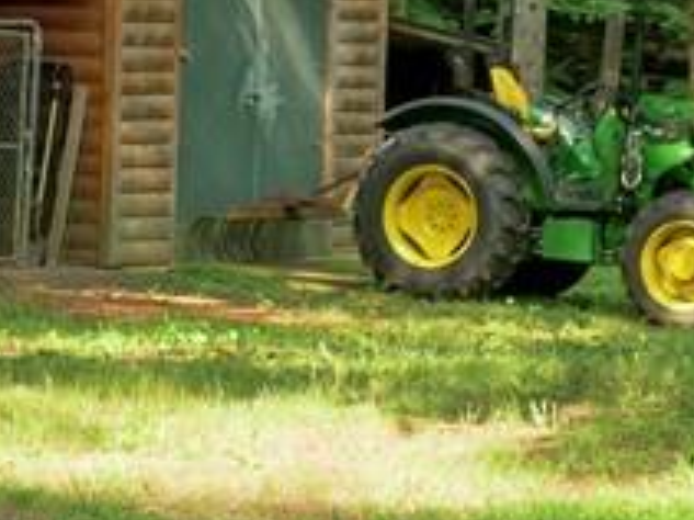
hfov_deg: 7.6
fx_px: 5250
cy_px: -66
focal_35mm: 262
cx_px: 385
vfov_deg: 5.6
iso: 100
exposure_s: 1/125
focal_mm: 25
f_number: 3.5
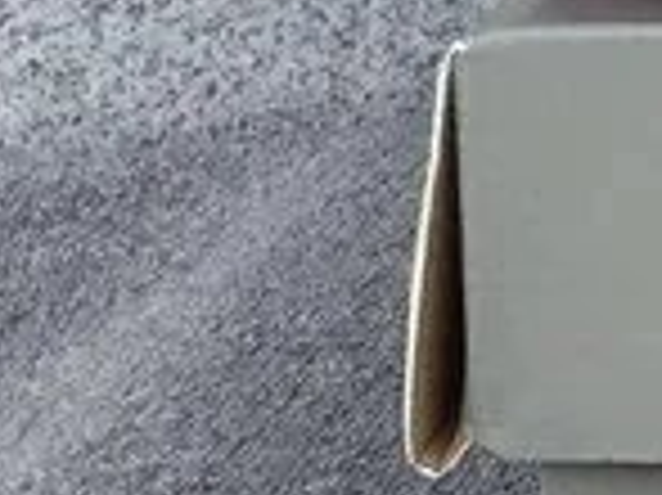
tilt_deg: -15.6
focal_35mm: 190
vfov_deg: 7.7
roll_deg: -1.0
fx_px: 3631
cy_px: -164
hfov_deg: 9.1
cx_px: 1702
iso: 25
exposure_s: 1/350
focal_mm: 3.3
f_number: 2.4
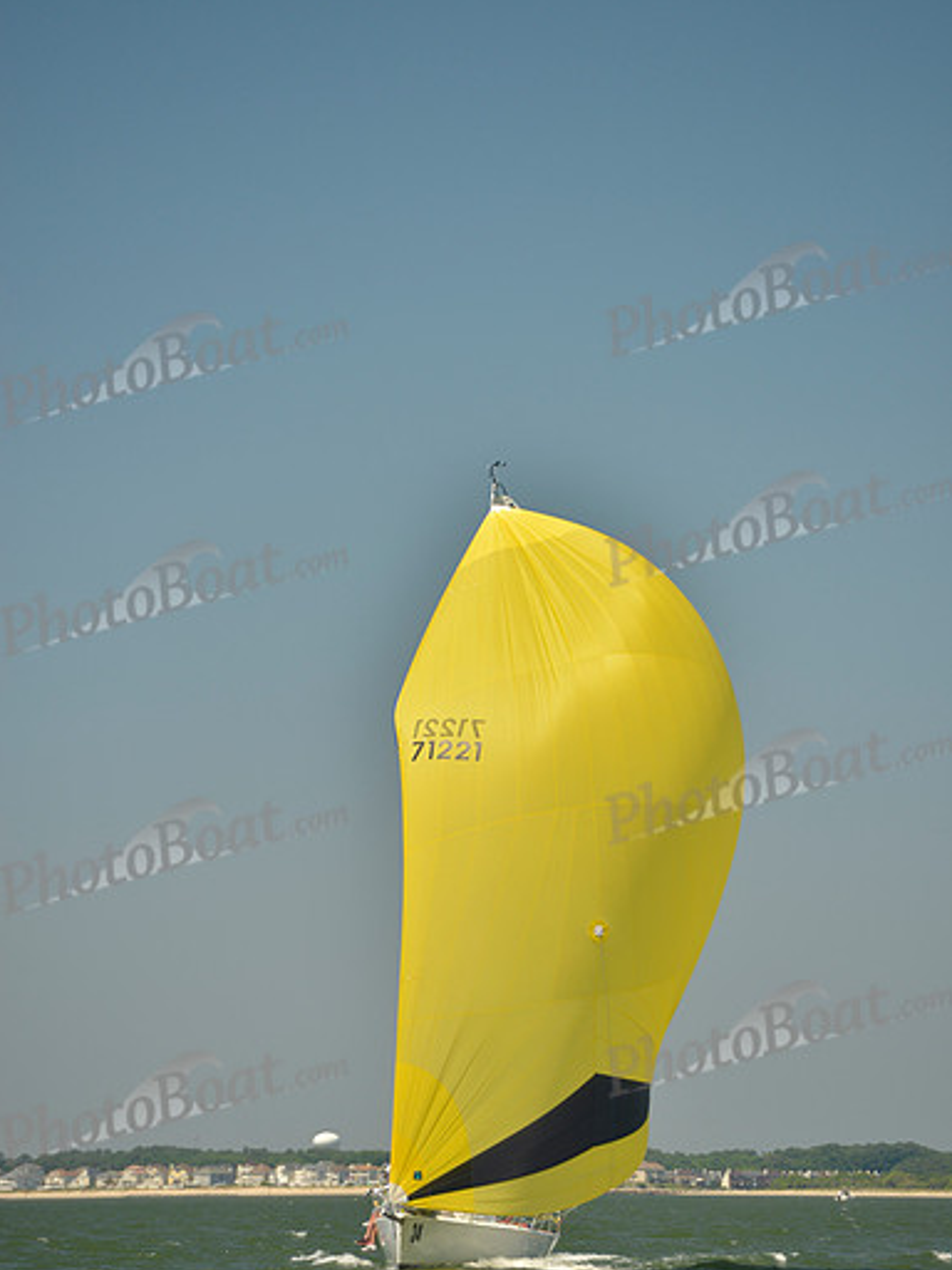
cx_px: 477
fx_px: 7994
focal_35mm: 218
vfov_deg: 9.1
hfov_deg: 6.8
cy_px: 687
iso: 200
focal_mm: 200
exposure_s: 1/800
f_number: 5
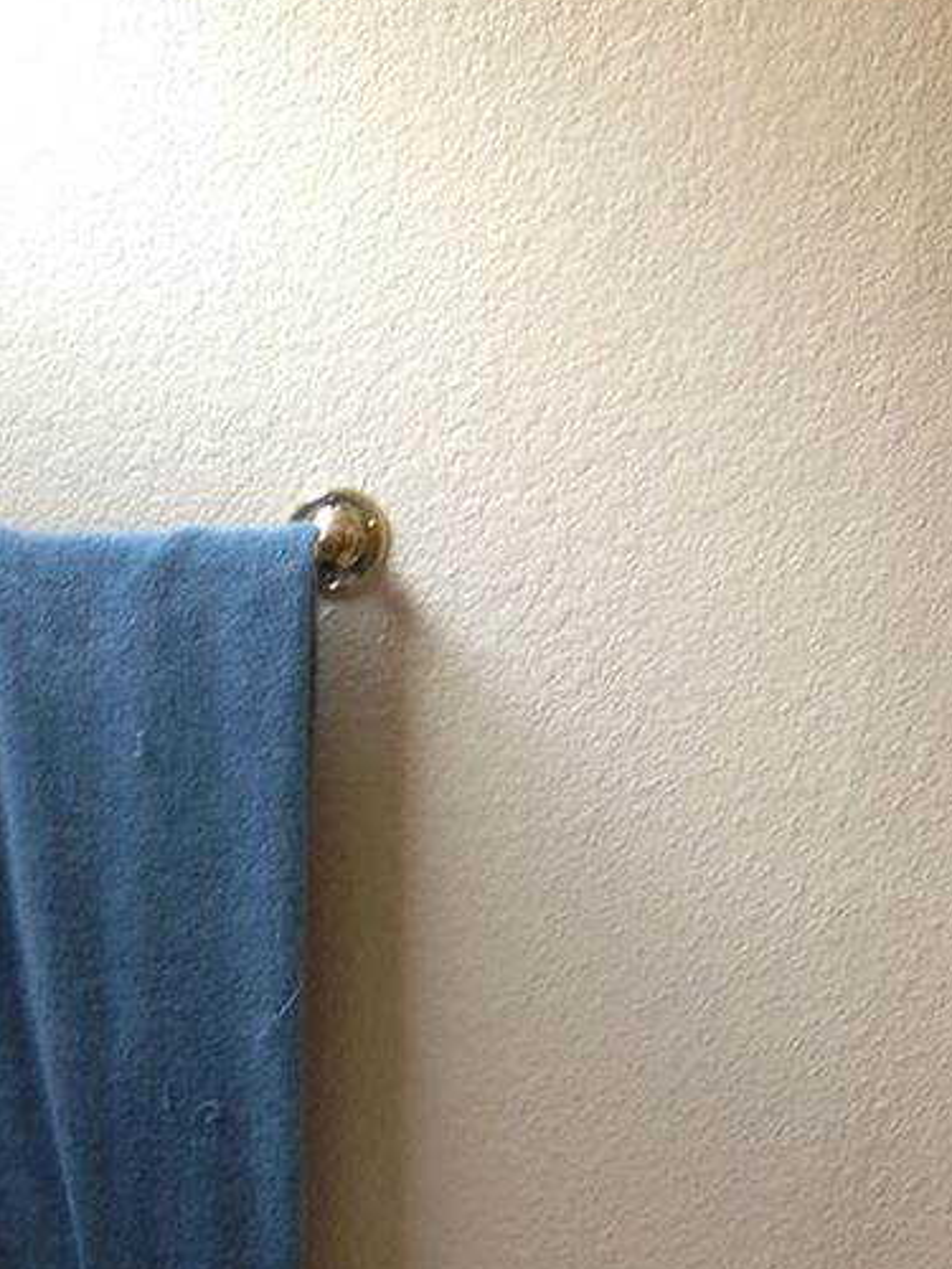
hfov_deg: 13.7
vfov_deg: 19.1
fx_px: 3630
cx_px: -619
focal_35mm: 99
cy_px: 1388
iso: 80
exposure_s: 1/20
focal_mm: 4.12
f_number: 2.4
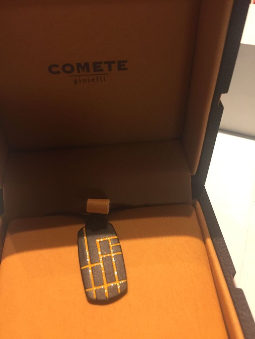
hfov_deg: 48.2
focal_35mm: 29
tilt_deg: -41.2
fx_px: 285
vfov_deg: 61.7
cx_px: 128
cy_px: 170
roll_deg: +1.3
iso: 200
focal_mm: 4.15
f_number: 2.2
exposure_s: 1/33
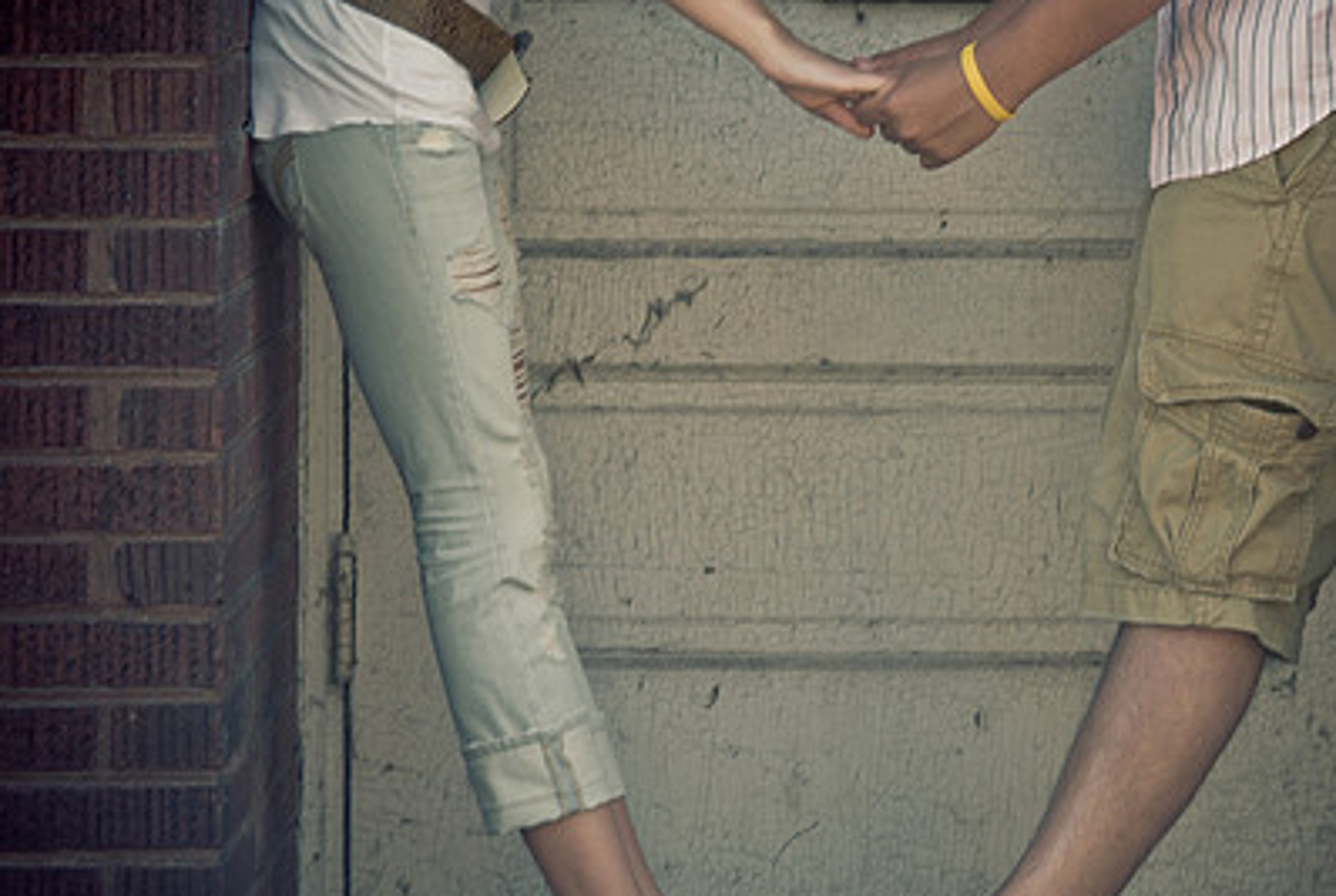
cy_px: 416
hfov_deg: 7.8
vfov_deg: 5.3
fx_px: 9741
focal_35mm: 262
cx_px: 879
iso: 200
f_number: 4
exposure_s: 1/160
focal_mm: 120
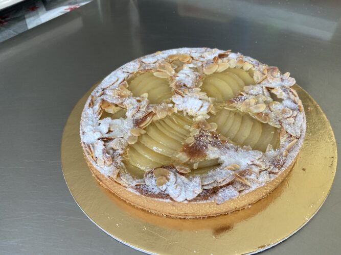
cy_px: 128
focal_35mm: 26
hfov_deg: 67.3
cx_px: 170
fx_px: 256
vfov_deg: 53.0
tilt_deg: -46.6
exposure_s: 1/121
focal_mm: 4.25
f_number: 1.8
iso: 125
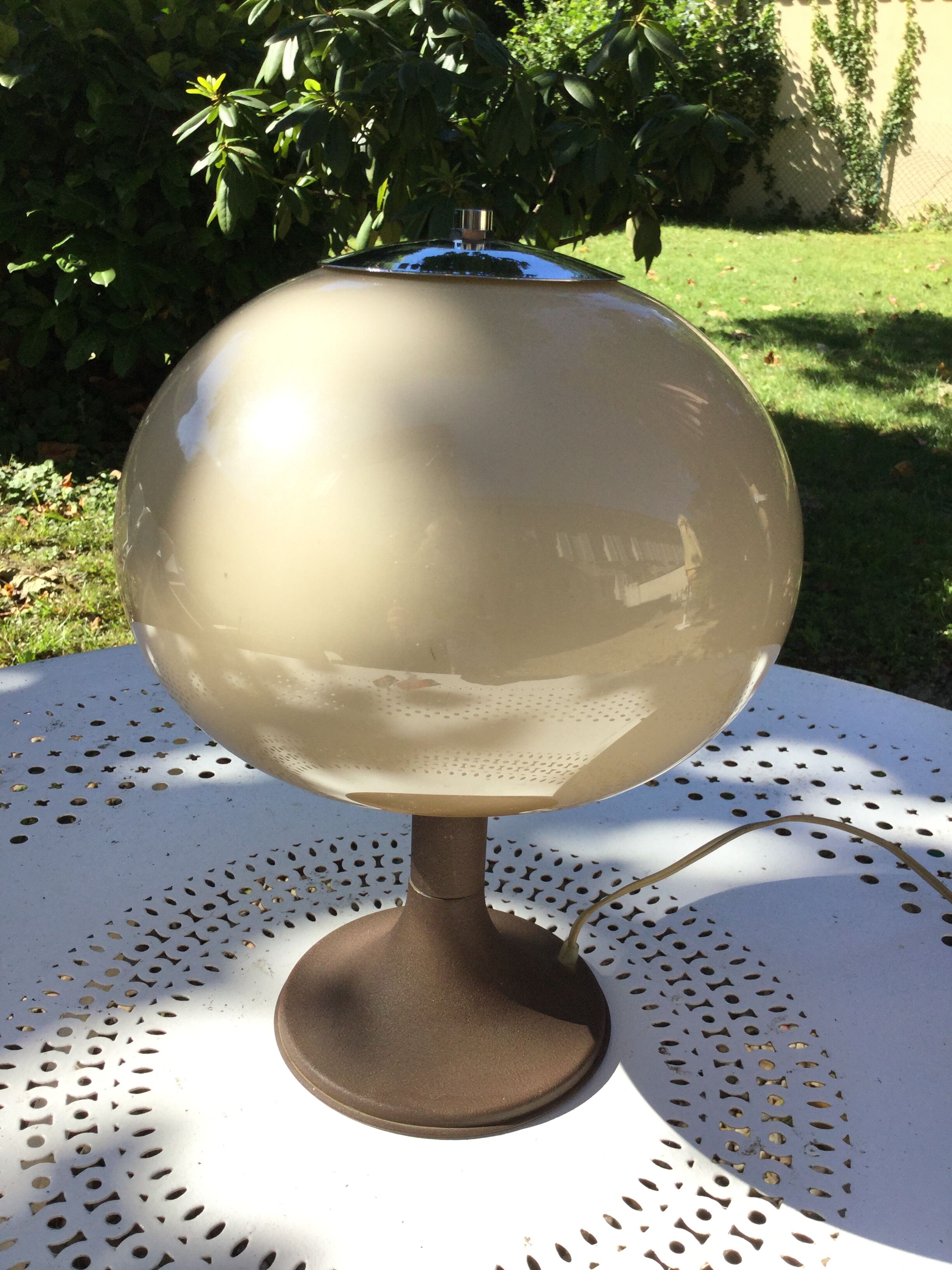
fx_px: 1137
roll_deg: -2.3
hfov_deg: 45.4
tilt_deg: -24.6
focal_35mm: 31
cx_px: 476
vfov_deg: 58.4
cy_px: 635
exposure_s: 1/886
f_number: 2.4
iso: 25
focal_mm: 3.3
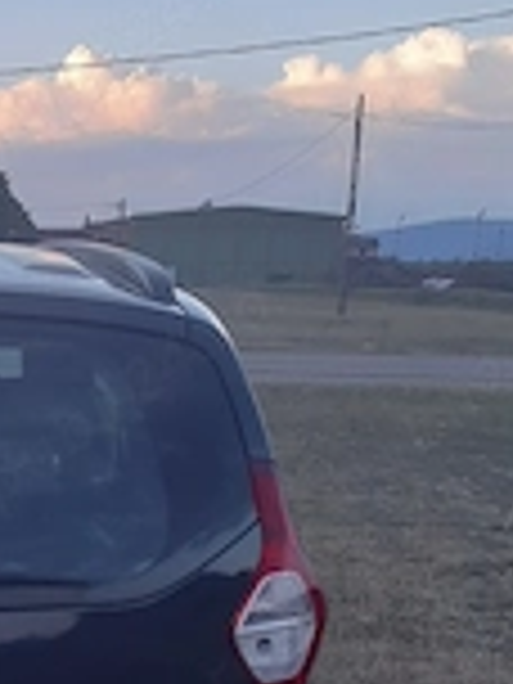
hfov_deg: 19.3
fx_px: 1403
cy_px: 801
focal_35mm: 71
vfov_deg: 25.0
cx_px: -135
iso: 50
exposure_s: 1/100
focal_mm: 3.93
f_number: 1.7
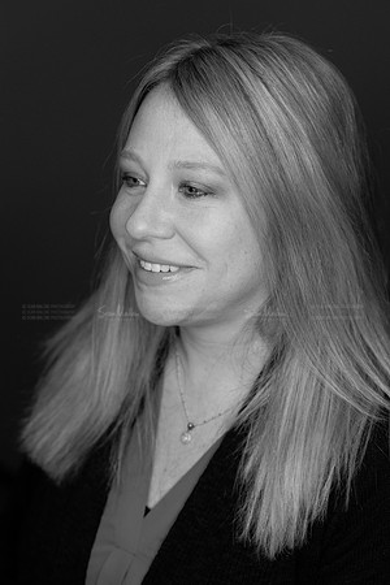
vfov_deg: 23.9
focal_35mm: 85
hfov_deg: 16.1
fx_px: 1381
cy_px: 292
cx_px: 195
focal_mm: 85
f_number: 3.5
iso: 2000
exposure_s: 1/640
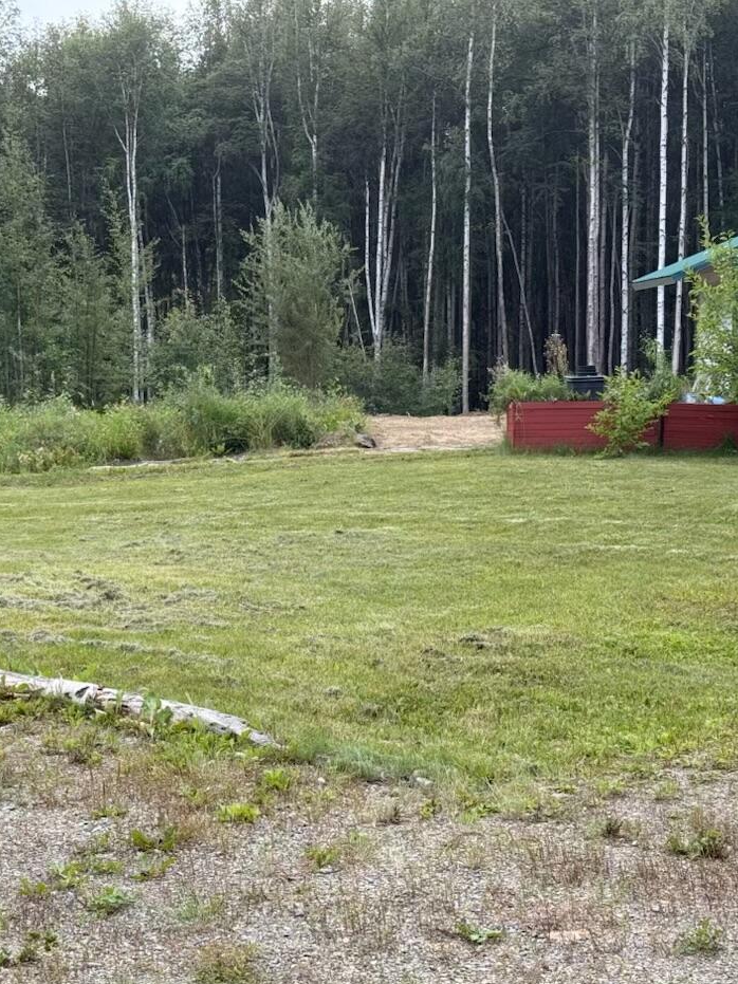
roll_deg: +1.0
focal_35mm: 66
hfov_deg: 22.1
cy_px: 489
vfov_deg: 29.4
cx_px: 215
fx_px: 1877
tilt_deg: -3.9
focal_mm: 6.76
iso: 64
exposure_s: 1/778
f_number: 1.78
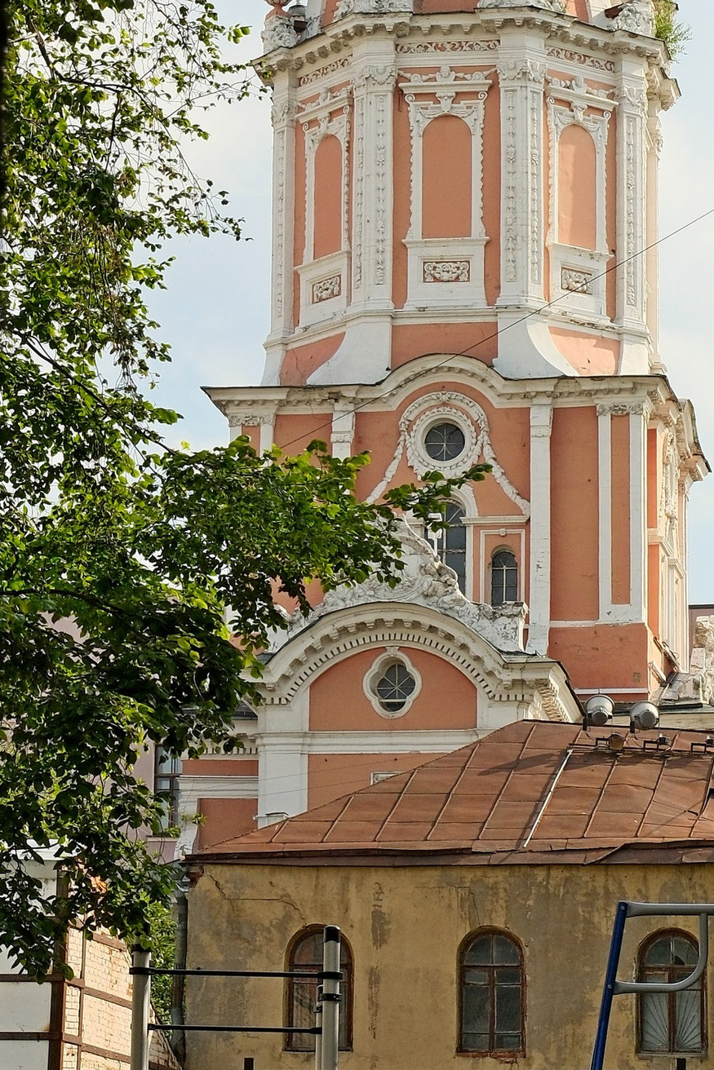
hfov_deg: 11.4
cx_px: 318
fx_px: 3569
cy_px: 360
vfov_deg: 17.0
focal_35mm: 120
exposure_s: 1/850
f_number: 8
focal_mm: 27
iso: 640
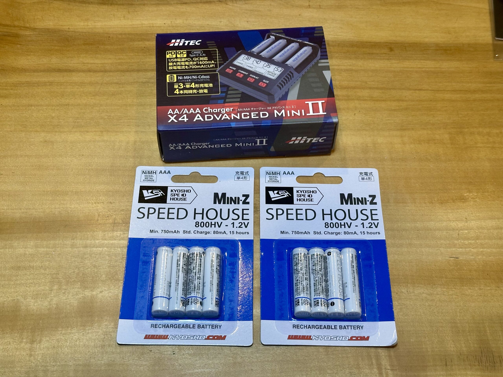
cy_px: 188
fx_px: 697
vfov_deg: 30.3
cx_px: 252
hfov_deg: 39.7
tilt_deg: -59.6
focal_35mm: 48
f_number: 1.78
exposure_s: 1/50
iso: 80
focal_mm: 6.86
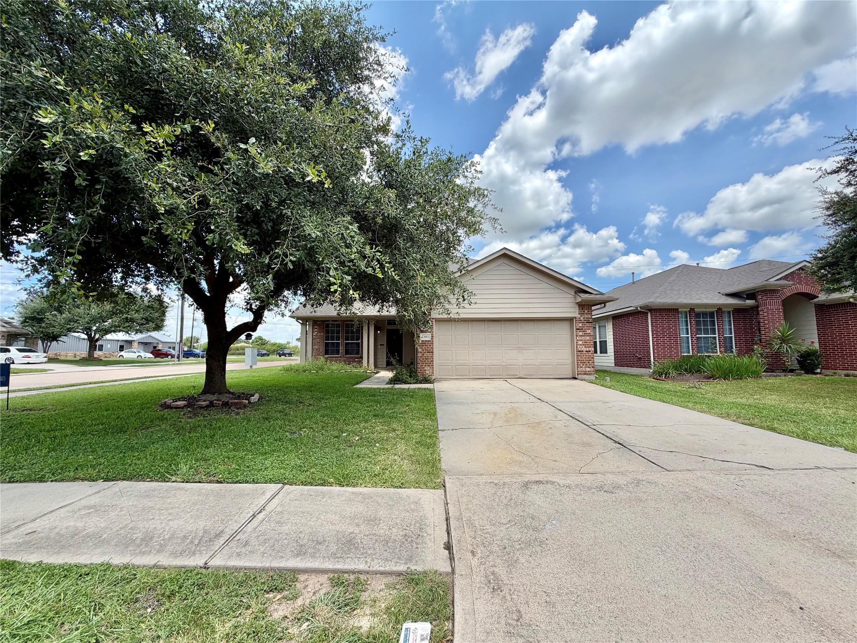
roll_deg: +0.9
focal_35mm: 14
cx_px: 428
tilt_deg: +4.8
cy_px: 322
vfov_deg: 85.7
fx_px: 347
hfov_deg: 102.1
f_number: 2.2
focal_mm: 2.22
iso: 25
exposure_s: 1/770
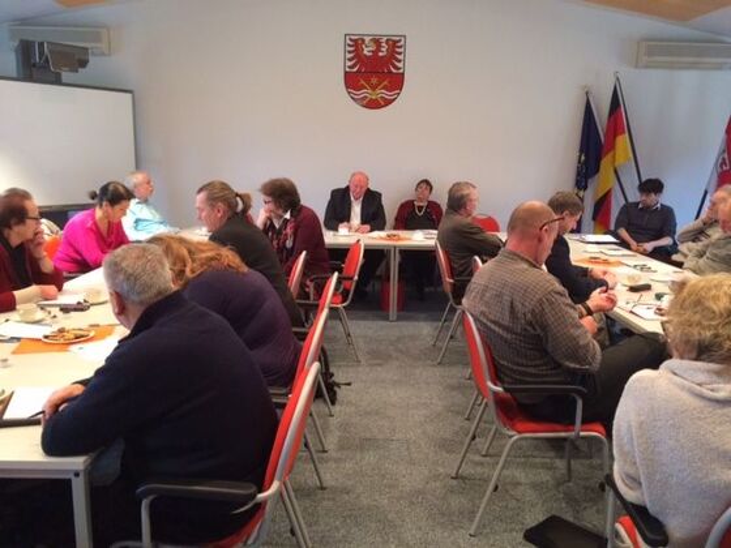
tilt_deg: -10.0
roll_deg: -0.6
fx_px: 612
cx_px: 366
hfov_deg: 61.7
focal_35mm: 29
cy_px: 274
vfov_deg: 48.2
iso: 250
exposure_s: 1/33
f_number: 2.2
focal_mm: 4.15
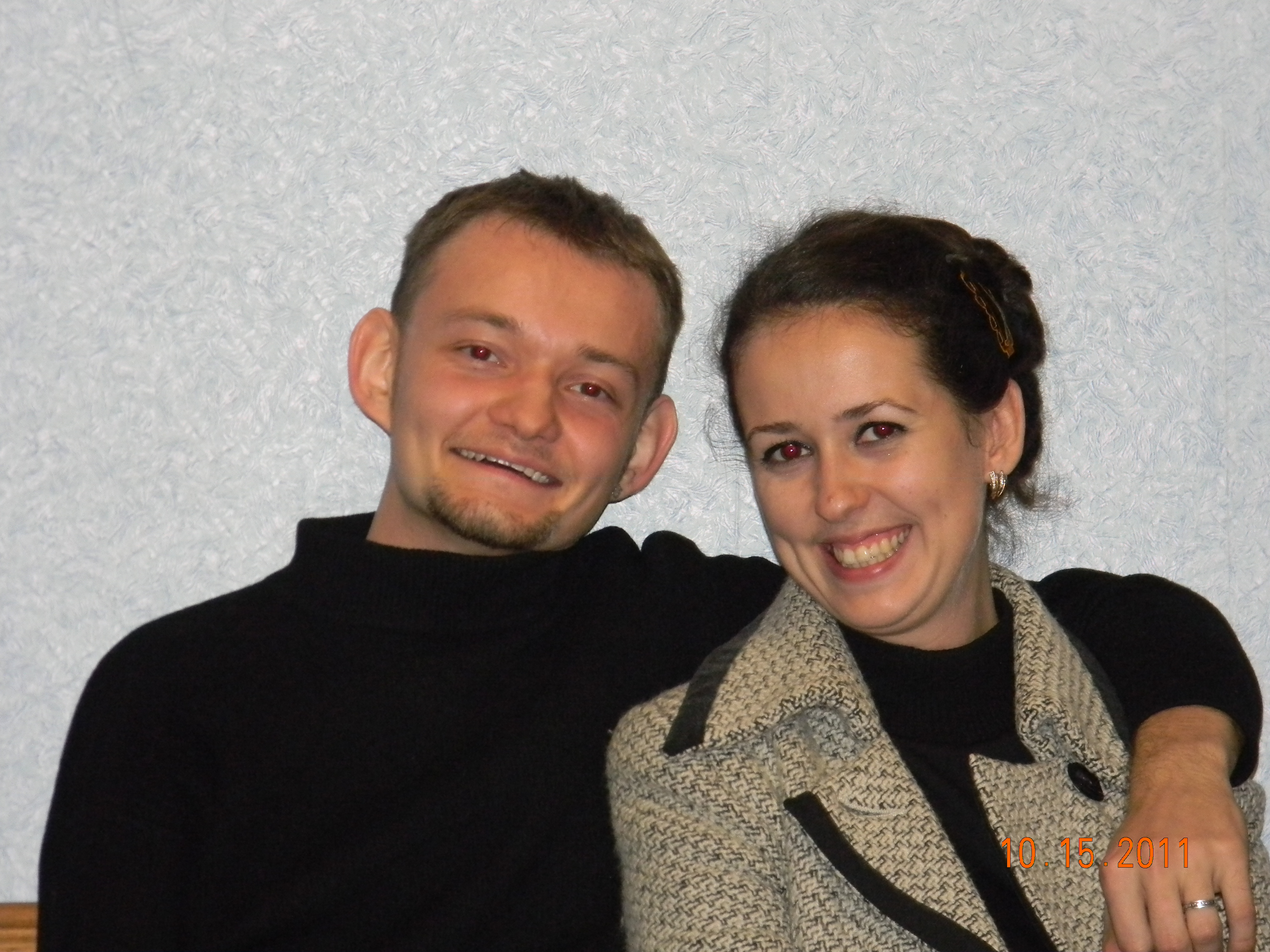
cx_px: 635
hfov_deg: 13.3
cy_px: 476
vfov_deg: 10.0
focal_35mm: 148
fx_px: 5430
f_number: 5
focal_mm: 26.8
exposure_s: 1/30
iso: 456
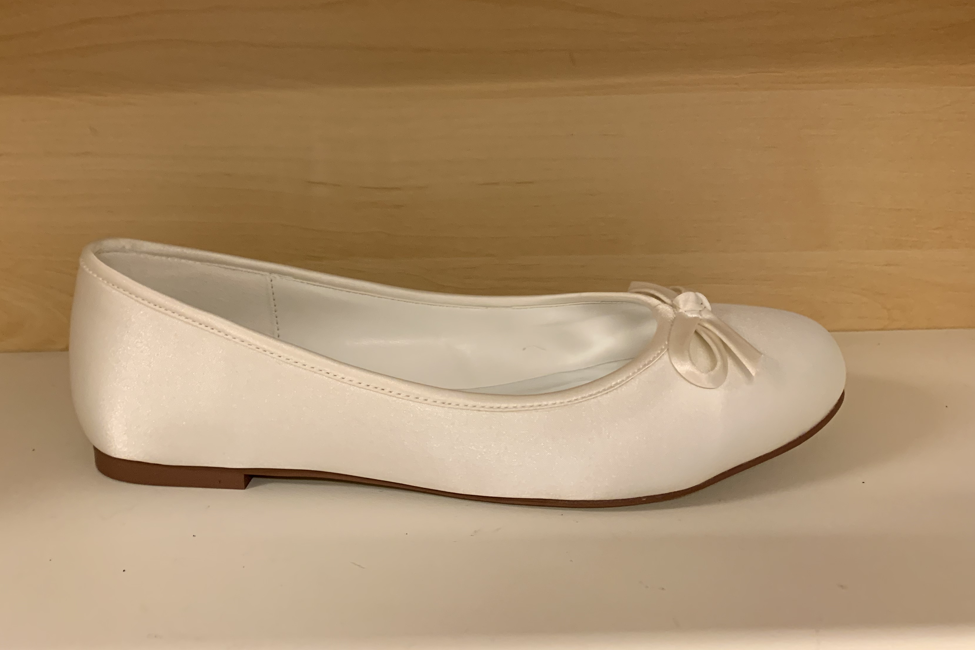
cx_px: 405
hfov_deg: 56.9
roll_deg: +1.5
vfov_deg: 39.4
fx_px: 894
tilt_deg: -13.7
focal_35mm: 33
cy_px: 209
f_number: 1.8
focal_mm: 4.25
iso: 200
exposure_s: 1/50
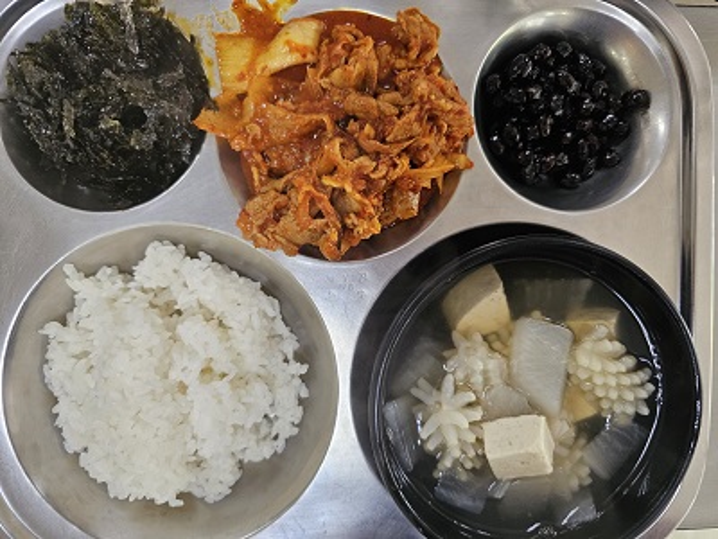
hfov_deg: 73.9
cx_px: 359
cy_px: 270
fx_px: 477
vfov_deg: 58.9
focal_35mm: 23
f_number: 1.7
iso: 250
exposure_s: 1/100
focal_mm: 6.3
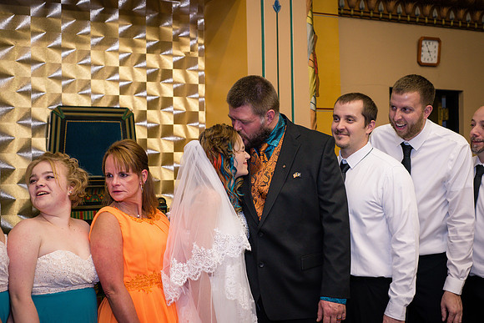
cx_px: 242
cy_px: 162
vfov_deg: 27.0
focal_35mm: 50
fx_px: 672
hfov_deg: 39.6
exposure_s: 1/125
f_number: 5
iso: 800
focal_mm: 50
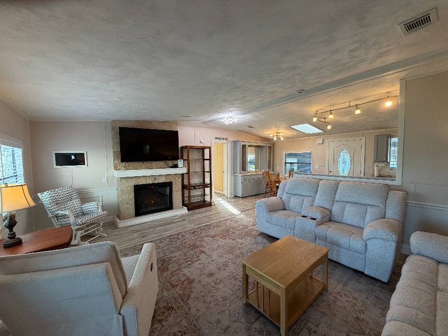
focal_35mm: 14
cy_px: 168
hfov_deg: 102.1
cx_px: 224
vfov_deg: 85.6
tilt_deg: -3.8
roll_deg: +0.4
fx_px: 181
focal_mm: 2.22
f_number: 2.2
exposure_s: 1/120
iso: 200
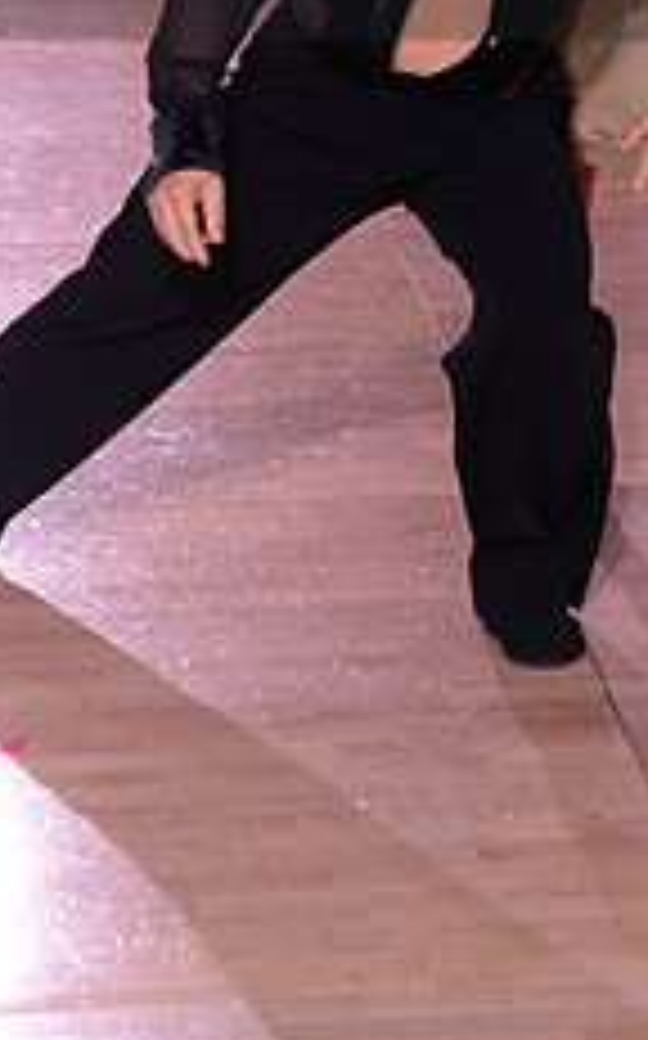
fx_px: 5067
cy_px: -108
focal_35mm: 179
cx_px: 479
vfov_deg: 11.5
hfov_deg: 7.3
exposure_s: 1/250
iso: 2000
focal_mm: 70
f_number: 6.3
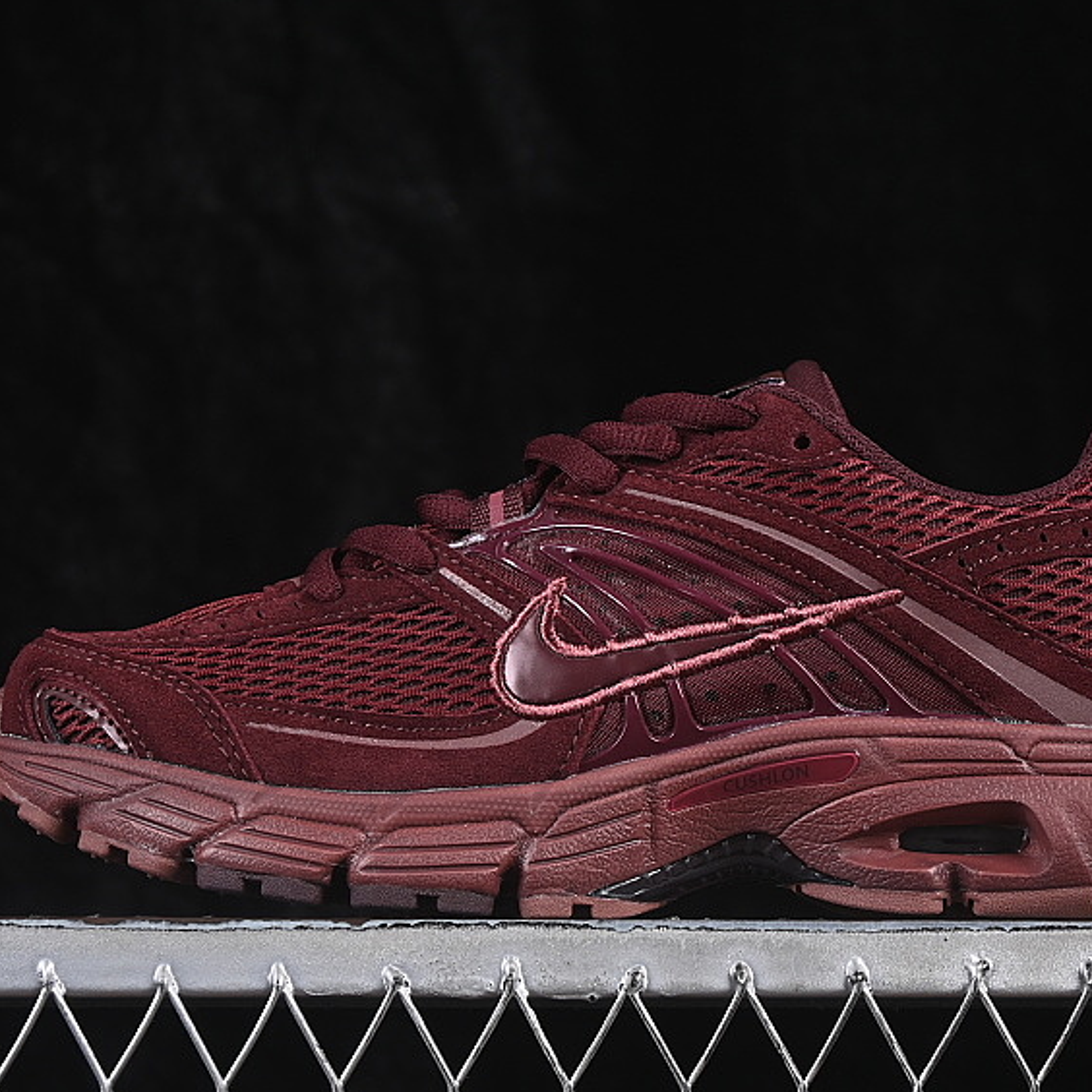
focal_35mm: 122
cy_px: 486
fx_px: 4354
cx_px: 668
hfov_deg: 14.3
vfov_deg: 14.3
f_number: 6.3
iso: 160
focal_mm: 50
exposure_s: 1/60
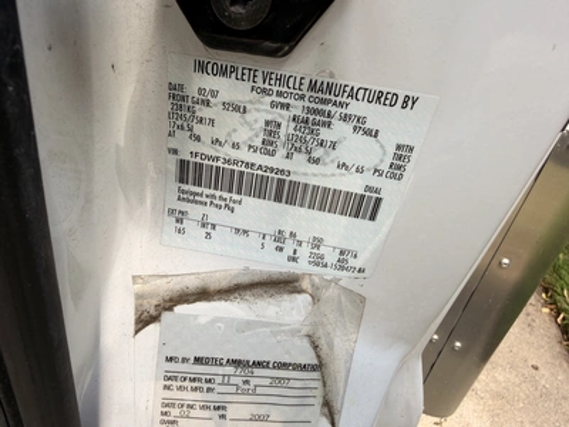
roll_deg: -7.3
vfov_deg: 56.8
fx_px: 394
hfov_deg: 71.6
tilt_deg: -33.6
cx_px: 284
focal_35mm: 24
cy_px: 214
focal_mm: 2.22
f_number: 2.2
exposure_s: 1/98
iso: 20
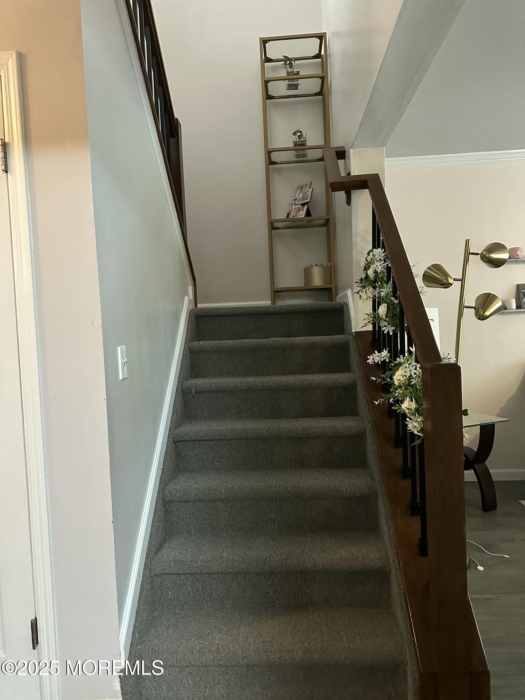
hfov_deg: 56.8
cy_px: 350
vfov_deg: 71.6
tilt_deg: -1.9
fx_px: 485
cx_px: 262
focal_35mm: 24
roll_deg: +3.3
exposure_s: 1/40
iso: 1000
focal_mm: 6.86
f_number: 1.78
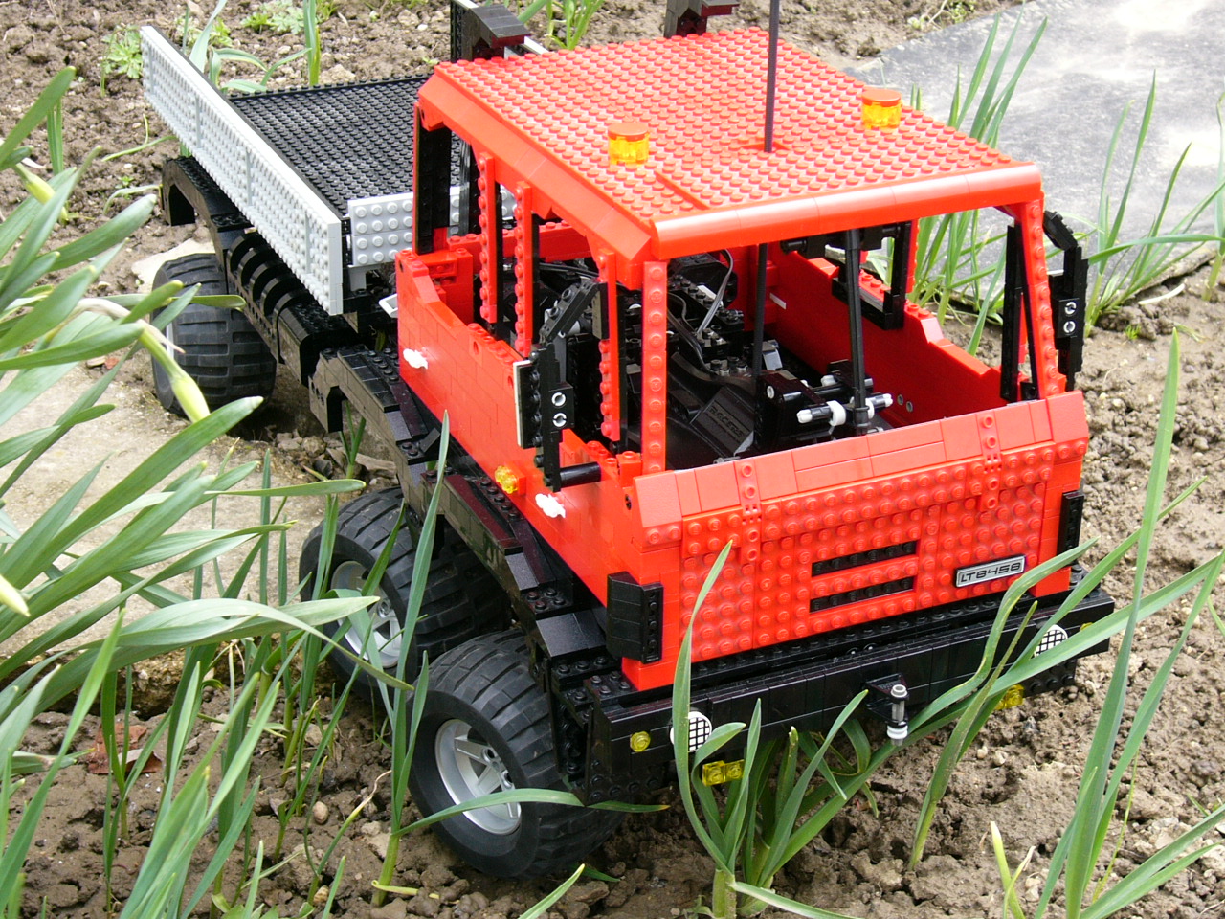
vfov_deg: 24.4
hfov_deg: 32.2
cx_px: 612
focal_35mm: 60
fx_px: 2123
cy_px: 460
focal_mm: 10
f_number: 3.7
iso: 100
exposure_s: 1/60
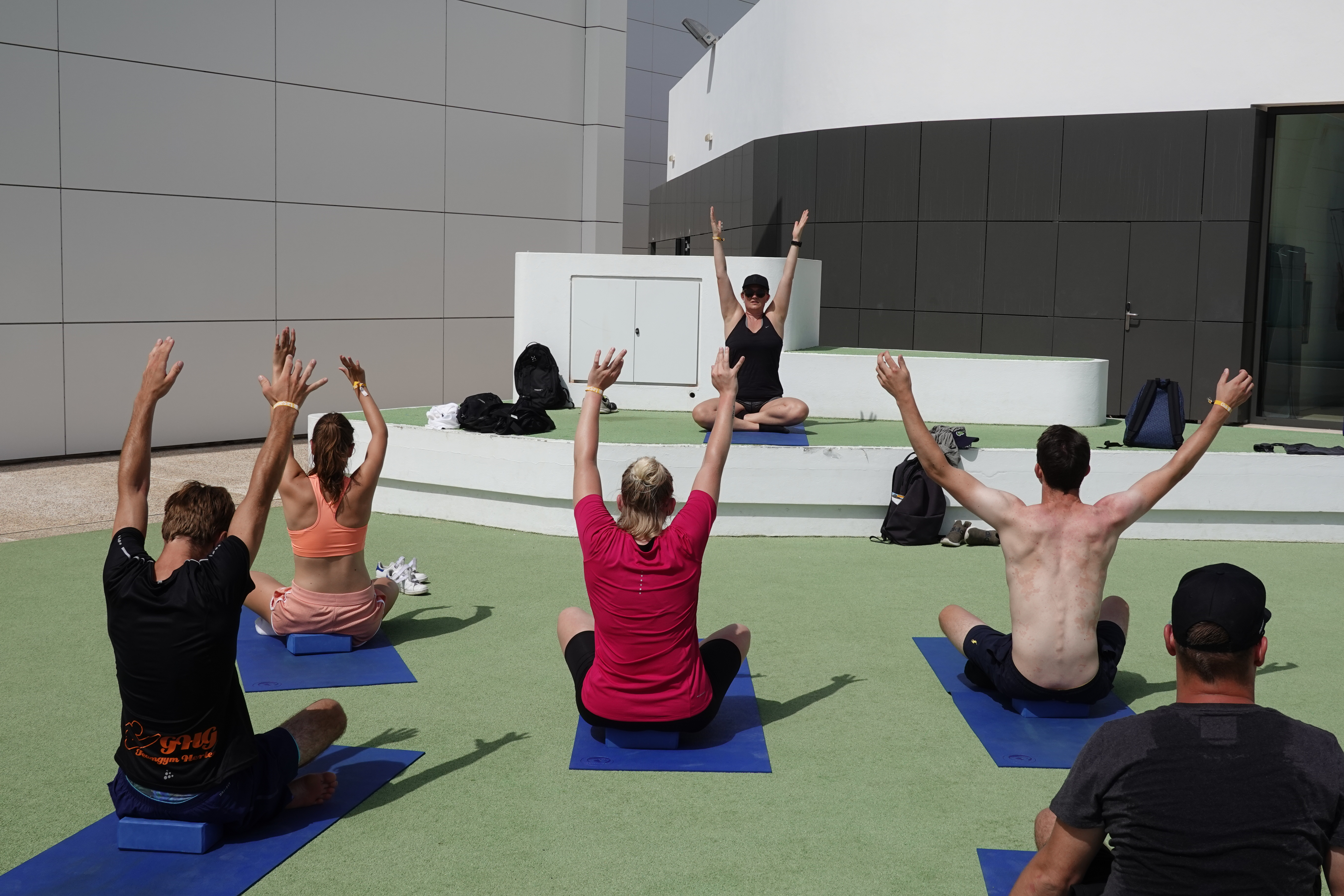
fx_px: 1643
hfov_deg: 44.5
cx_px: 672
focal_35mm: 44
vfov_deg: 30.5
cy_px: 448
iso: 125
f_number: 6.3
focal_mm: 16.21
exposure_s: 1/1000
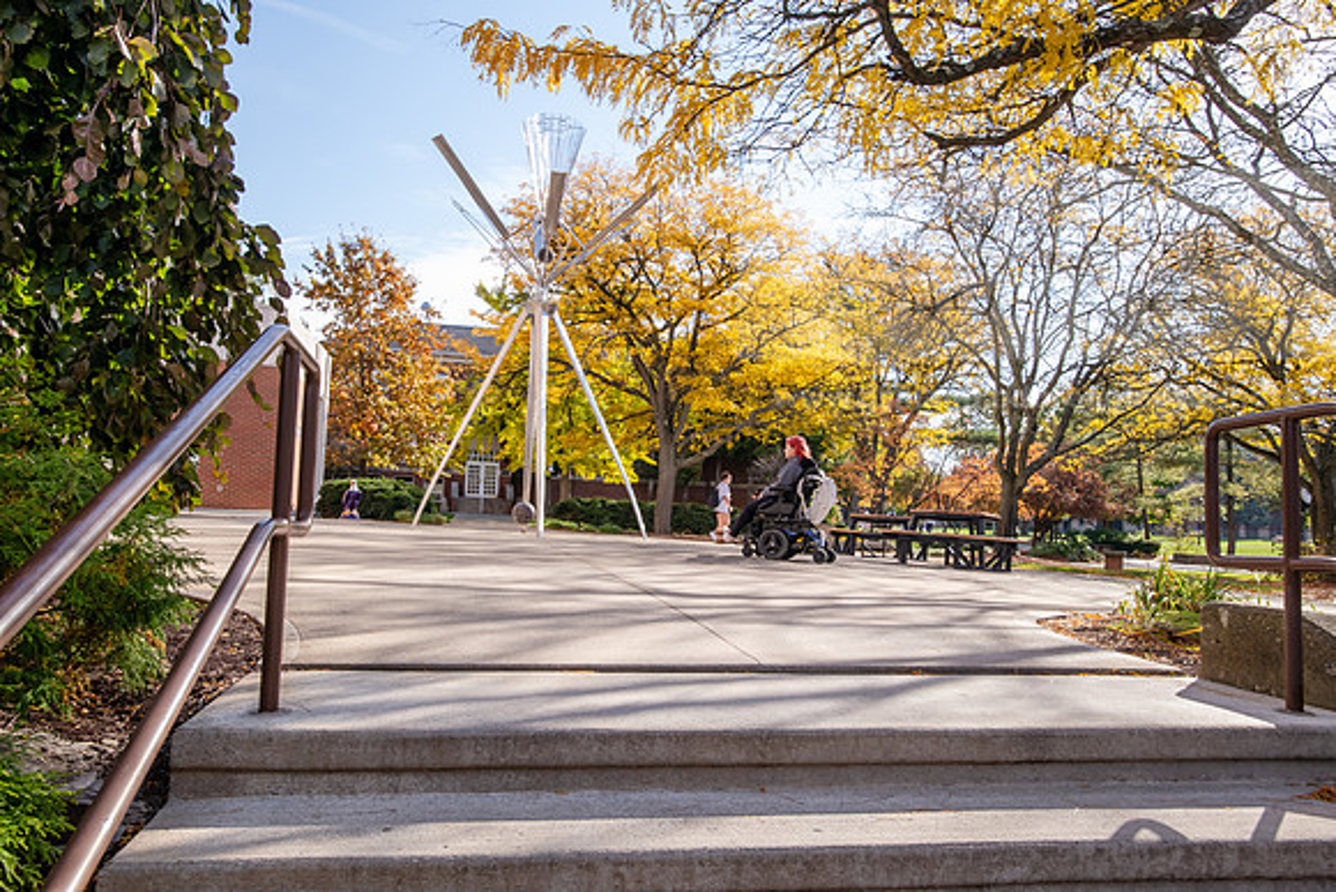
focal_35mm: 26
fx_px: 965
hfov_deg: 69.4
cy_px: 446
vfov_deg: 49.6
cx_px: 668
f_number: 10
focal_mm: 26
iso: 320
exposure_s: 1/200
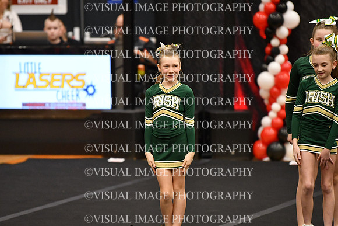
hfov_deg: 7.2
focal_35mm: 285
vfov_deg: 4.8
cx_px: 169
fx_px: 2676
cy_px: 113
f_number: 2.8
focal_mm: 190
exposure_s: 1/800
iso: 5000
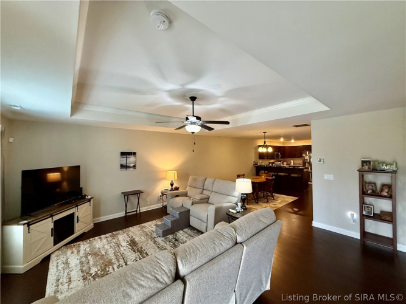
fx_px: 164
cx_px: 203
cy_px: 152
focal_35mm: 14
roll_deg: +1.4
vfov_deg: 85.7
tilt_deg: +2.2
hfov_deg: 102.1
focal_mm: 2.22
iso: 500
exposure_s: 1/120
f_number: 2.2
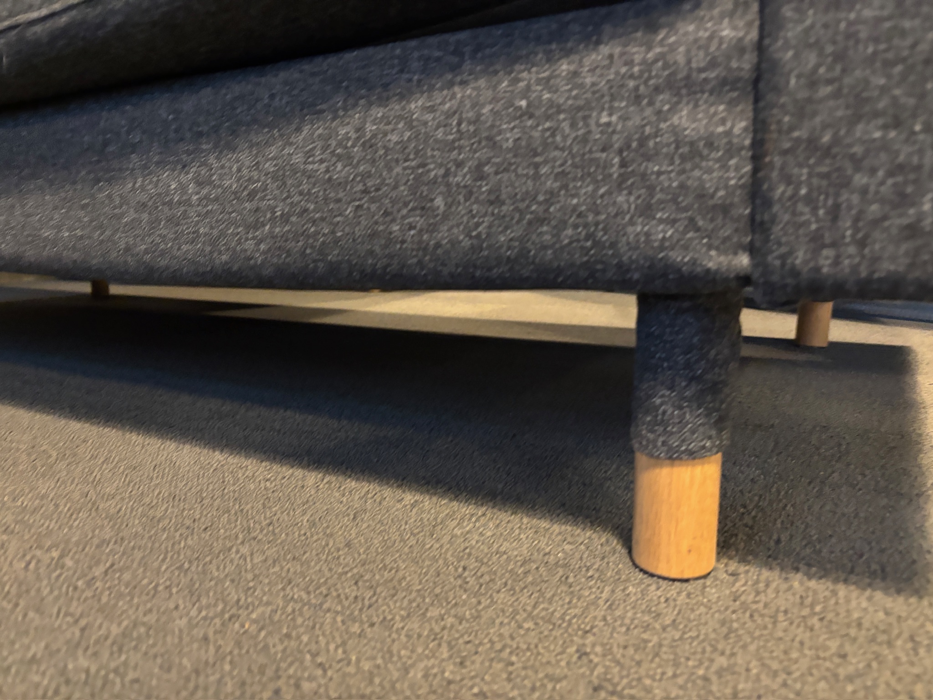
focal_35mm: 26
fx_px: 701
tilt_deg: -9.7
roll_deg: +0.8
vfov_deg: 53.1
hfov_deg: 67.3
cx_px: 466
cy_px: 350
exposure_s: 1/25
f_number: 1.6
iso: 800
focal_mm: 5.96
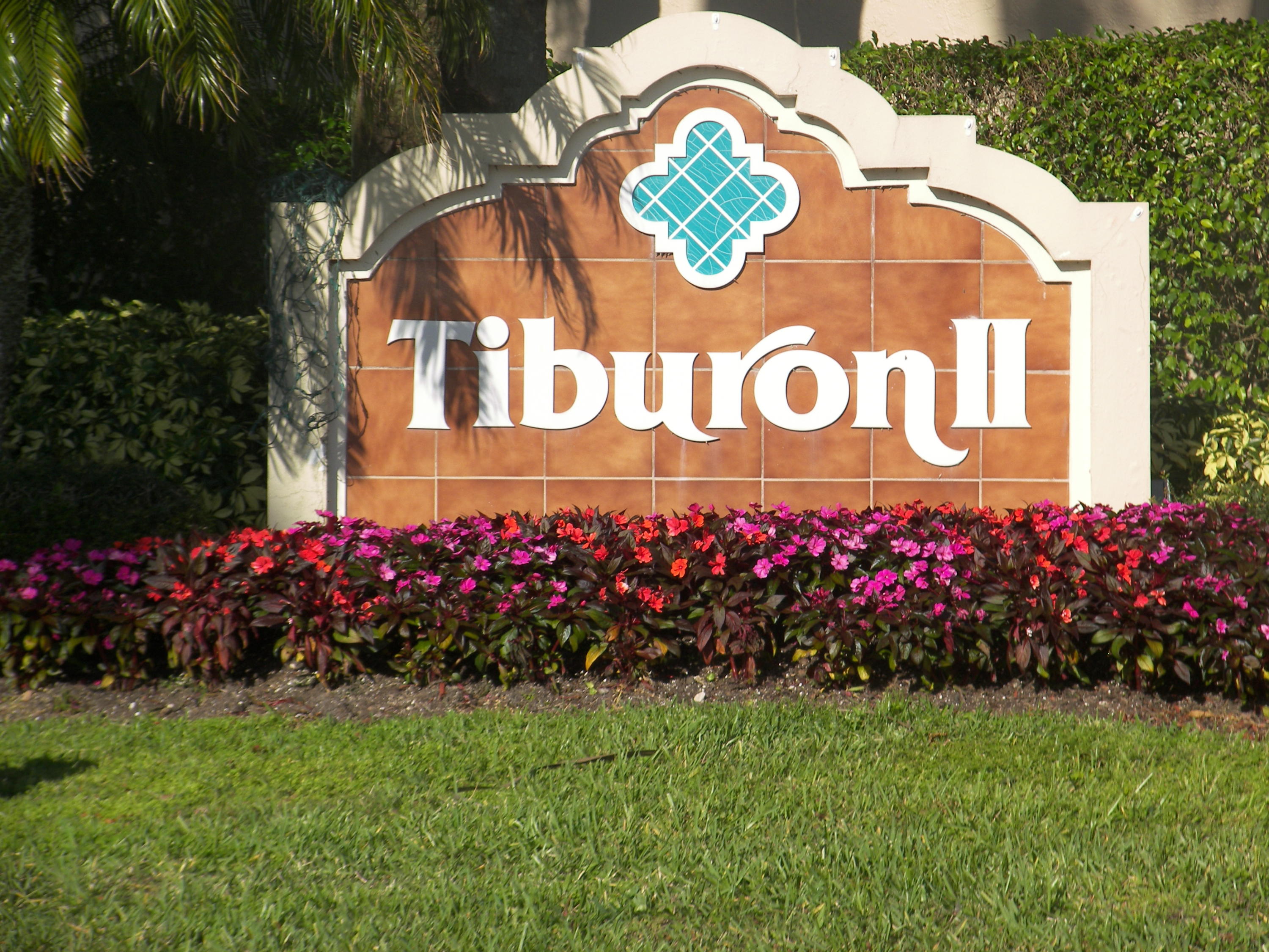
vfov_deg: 10.6
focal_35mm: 140
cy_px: 476
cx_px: 634
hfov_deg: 14.1
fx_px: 5132
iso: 50
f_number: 4.1
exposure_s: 1/640
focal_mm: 29.4
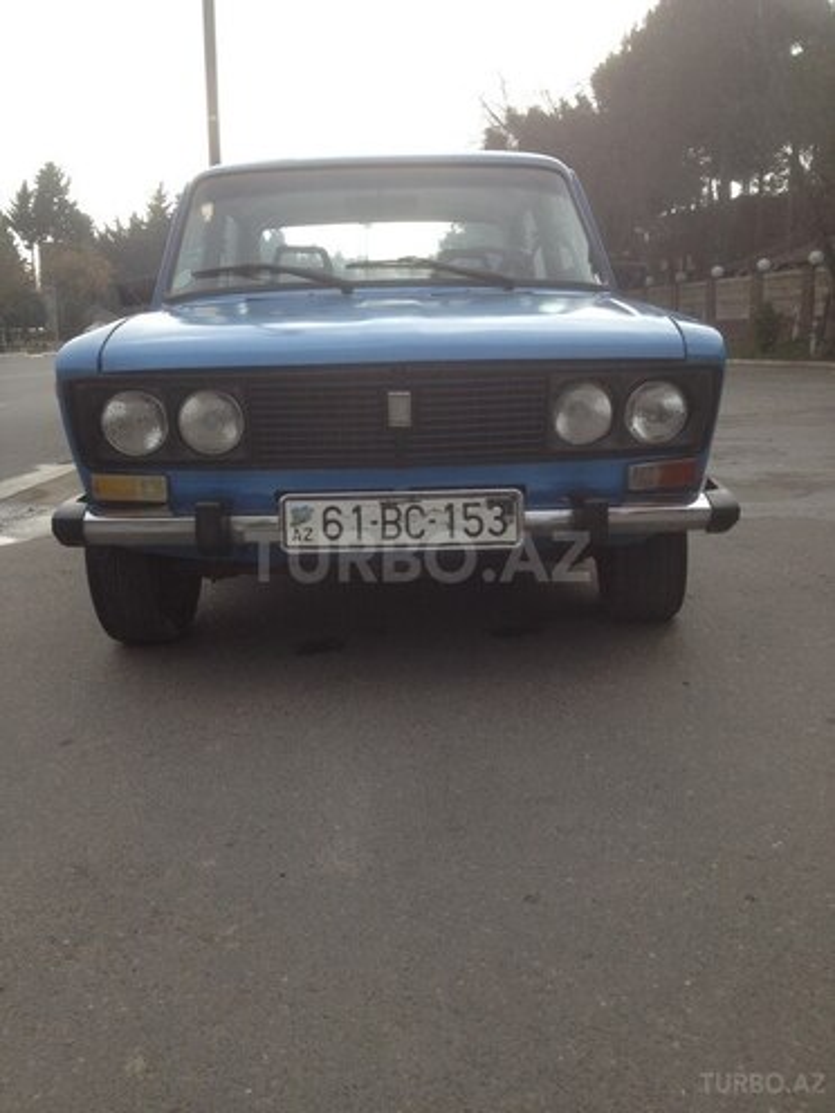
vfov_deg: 52.6
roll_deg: +1.5
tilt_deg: -13.3
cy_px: 556
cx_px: 418
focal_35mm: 35
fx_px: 1126
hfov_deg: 40.7
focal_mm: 4.28
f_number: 2.4
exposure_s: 1/746
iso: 50
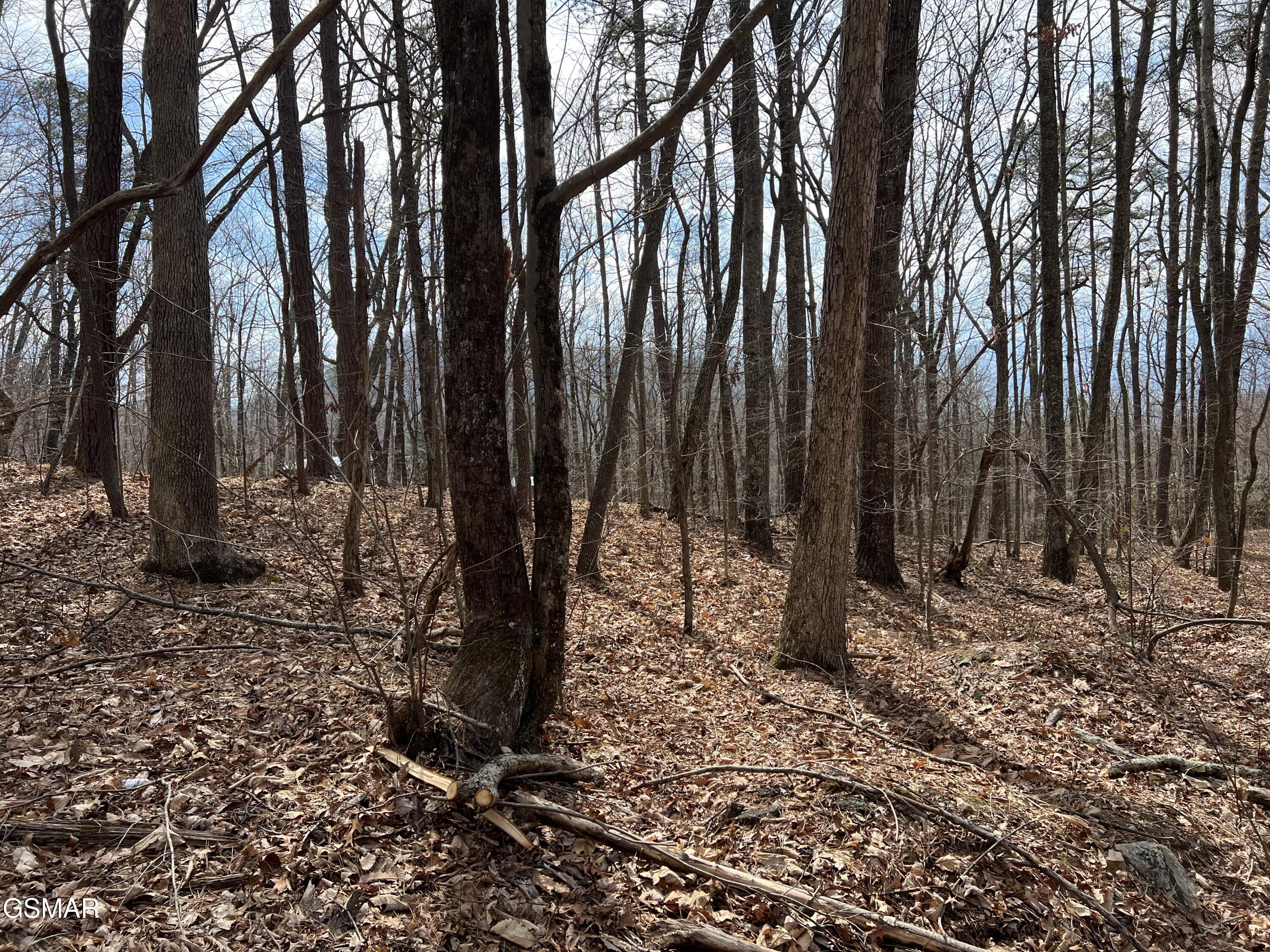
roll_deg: +3.3
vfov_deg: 53.1
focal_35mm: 26
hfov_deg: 67.3
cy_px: 476
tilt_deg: -3.1
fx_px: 954
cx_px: 635
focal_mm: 5.7
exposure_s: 1/1280
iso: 50
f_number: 1.5
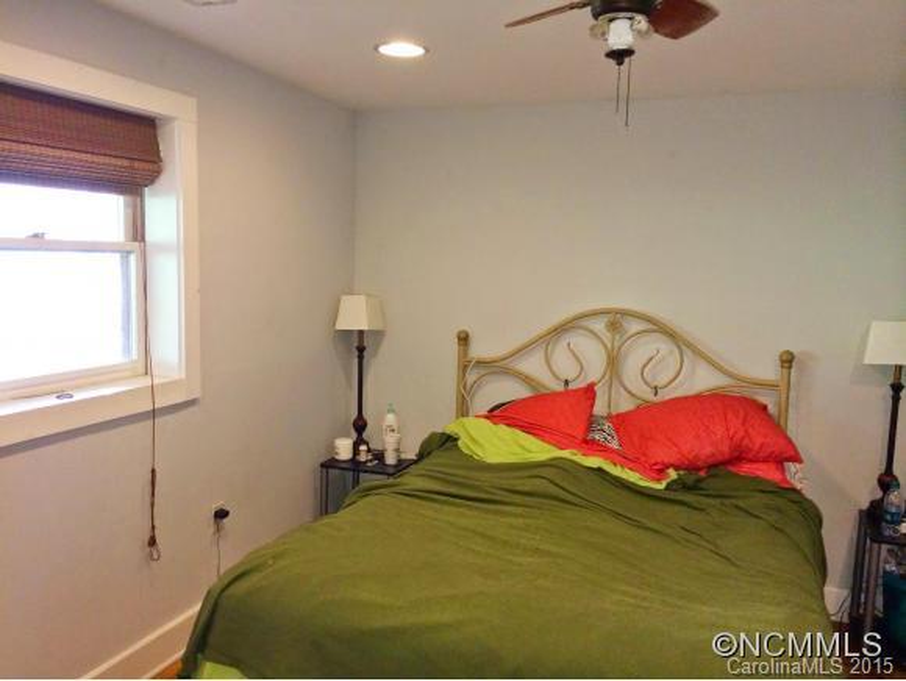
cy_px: 340
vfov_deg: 46.9
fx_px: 786
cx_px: 453
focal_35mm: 30
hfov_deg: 59.9
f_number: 2.2
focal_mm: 4.12
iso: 200
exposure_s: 1/24
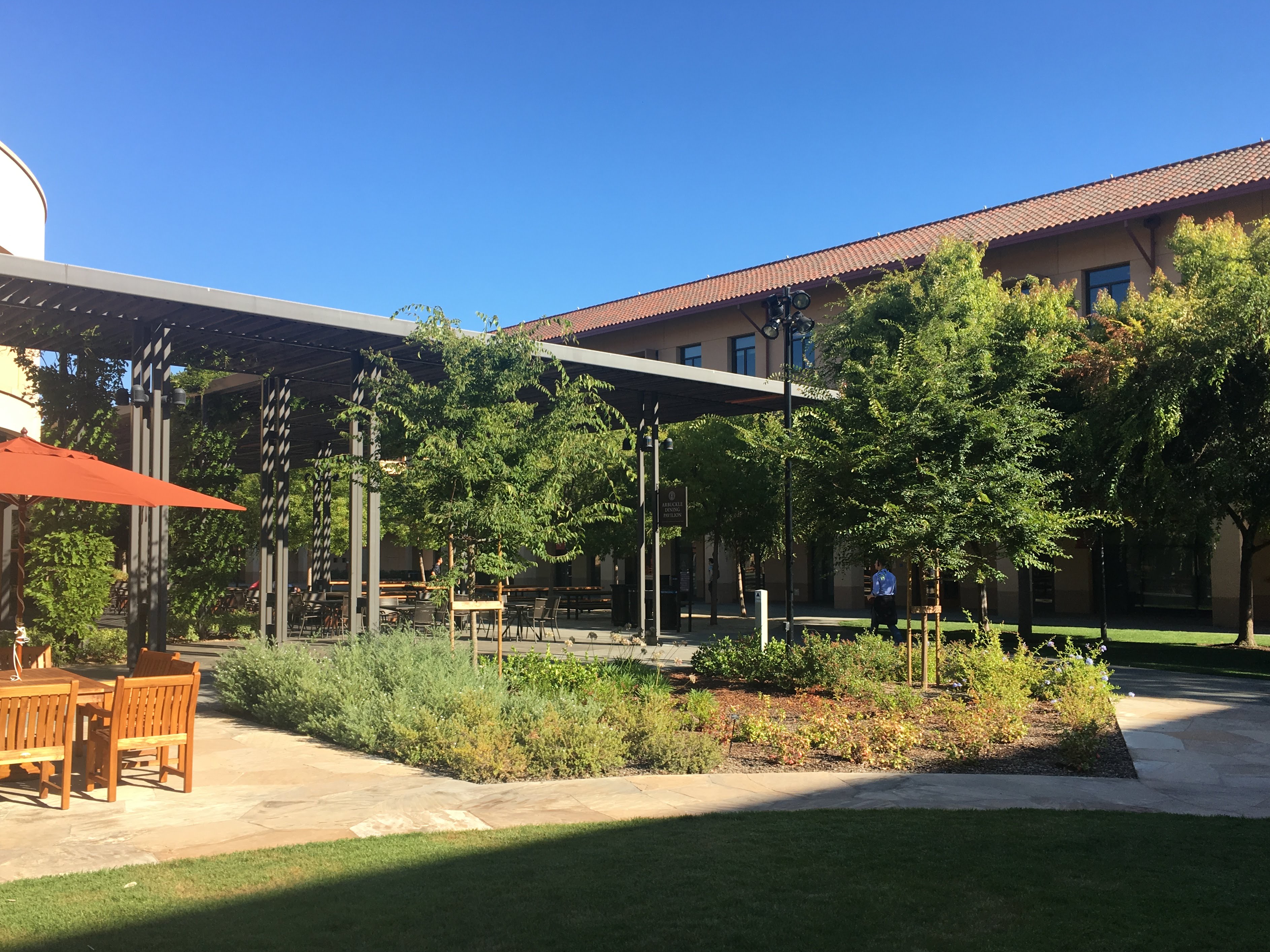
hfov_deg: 58.3
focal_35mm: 31
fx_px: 1137
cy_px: 496
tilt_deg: +3.7
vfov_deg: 45.4
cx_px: 609
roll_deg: -0.4
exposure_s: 1/657
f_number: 2.2
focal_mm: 4.15
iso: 25
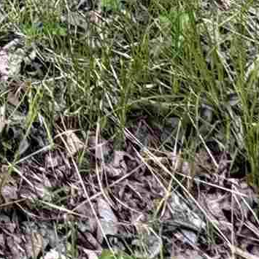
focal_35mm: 107
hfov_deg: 11.4
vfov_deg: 11.2
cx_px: -471
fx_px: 906
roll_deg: +4.0
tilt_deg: -6.3
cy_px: -491
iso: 40
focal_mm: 2.22
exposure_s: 1/183
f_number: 2.2
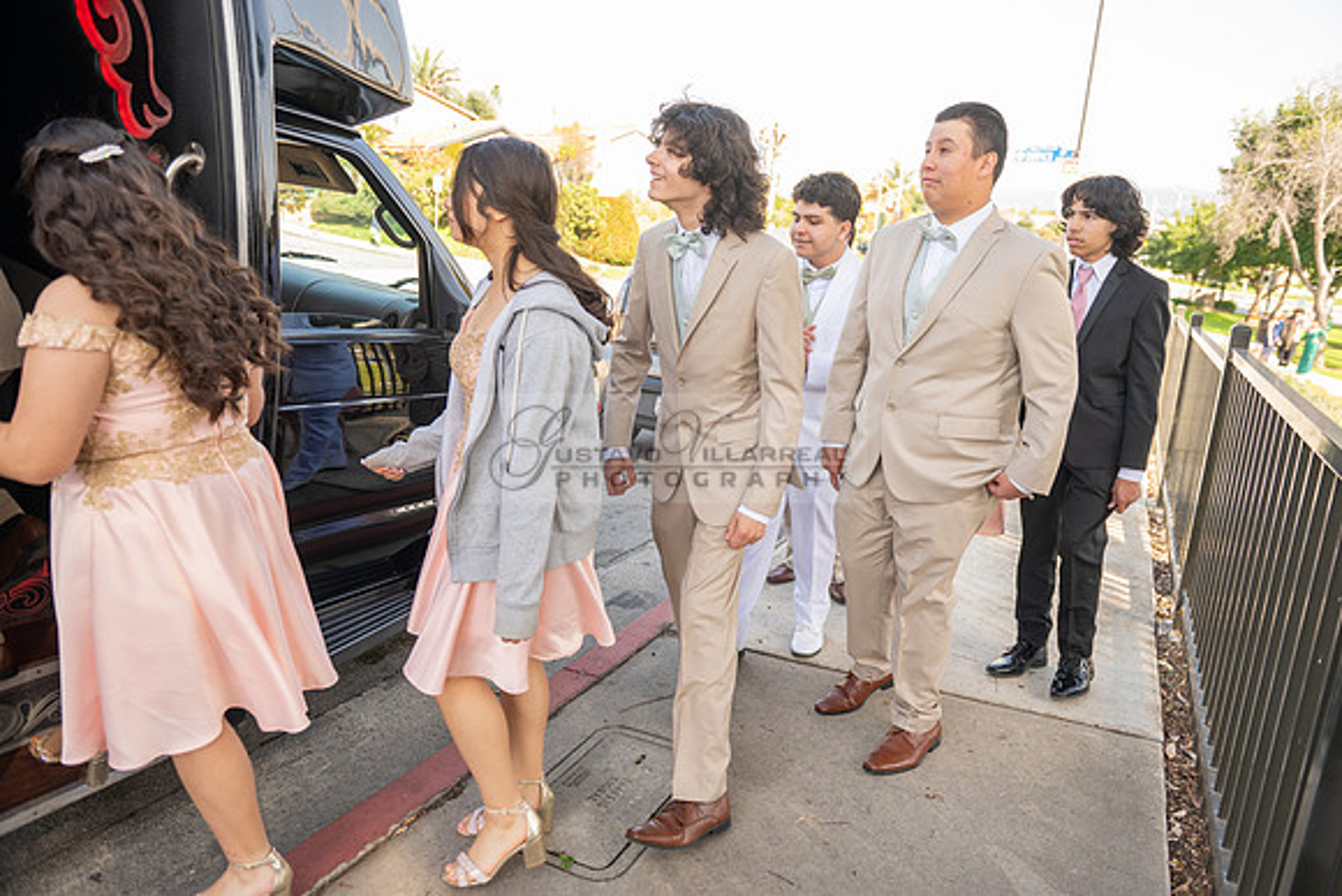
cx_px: 671
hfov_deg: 73.7
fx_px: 895
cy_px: 448
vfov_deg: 53.2
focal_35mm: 24
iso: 200
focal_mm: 24
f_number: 3.5
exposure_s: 1/320
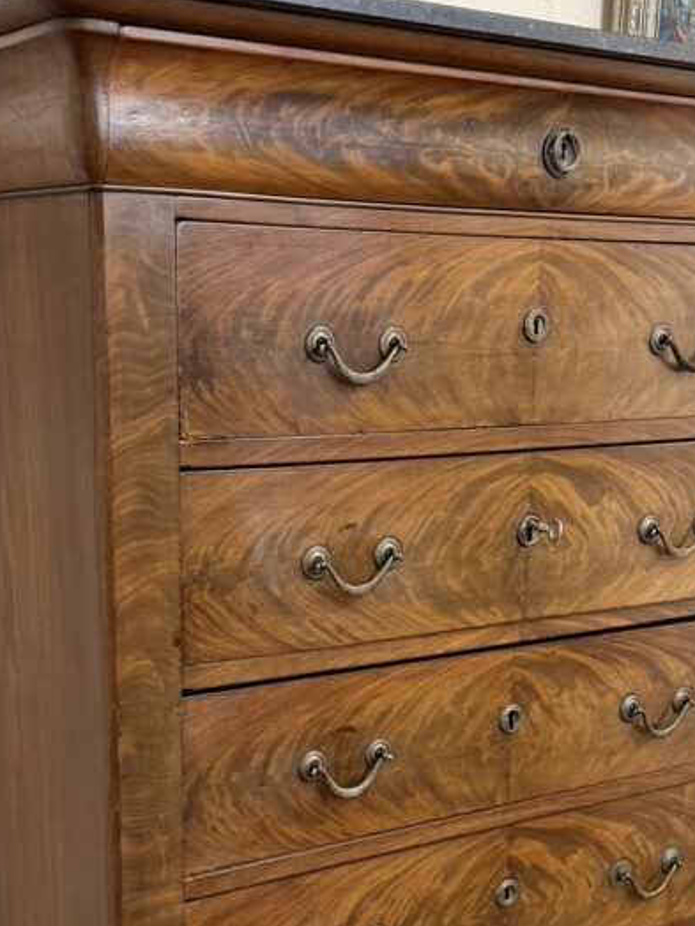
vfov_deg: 34.2
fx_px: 1472
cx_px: 324
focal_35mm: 55
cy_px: 702
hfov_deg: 26.6
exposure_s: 1/50
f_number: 1.78
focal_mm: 6.76
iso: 200
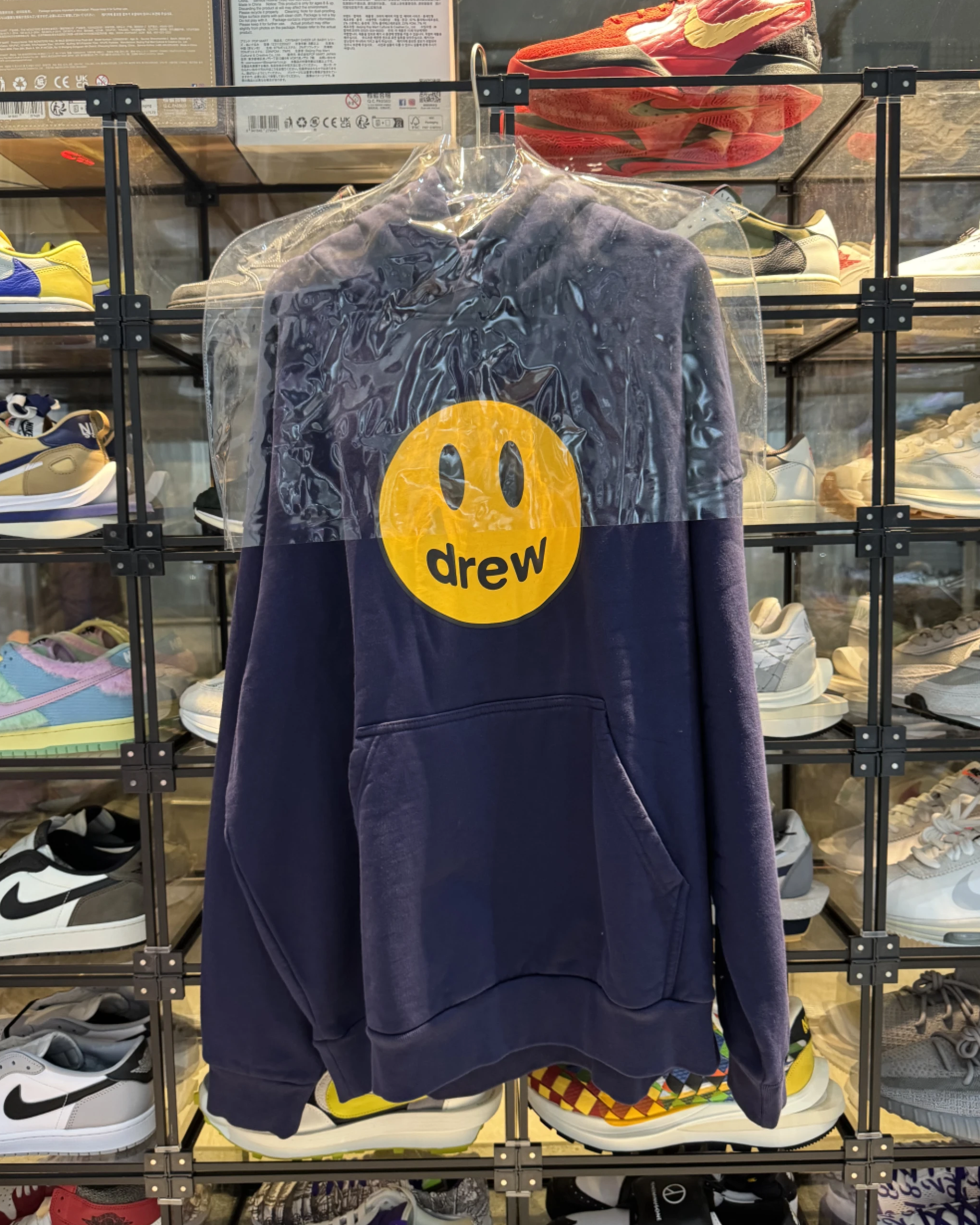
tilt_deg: -7.5
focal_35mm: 26
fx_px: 943
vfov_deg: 66.0
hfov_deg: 54.9
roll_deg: -0.4
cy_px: 616
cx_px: 488
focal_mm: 6.76
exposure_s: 1/60
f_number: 1.78
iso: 320
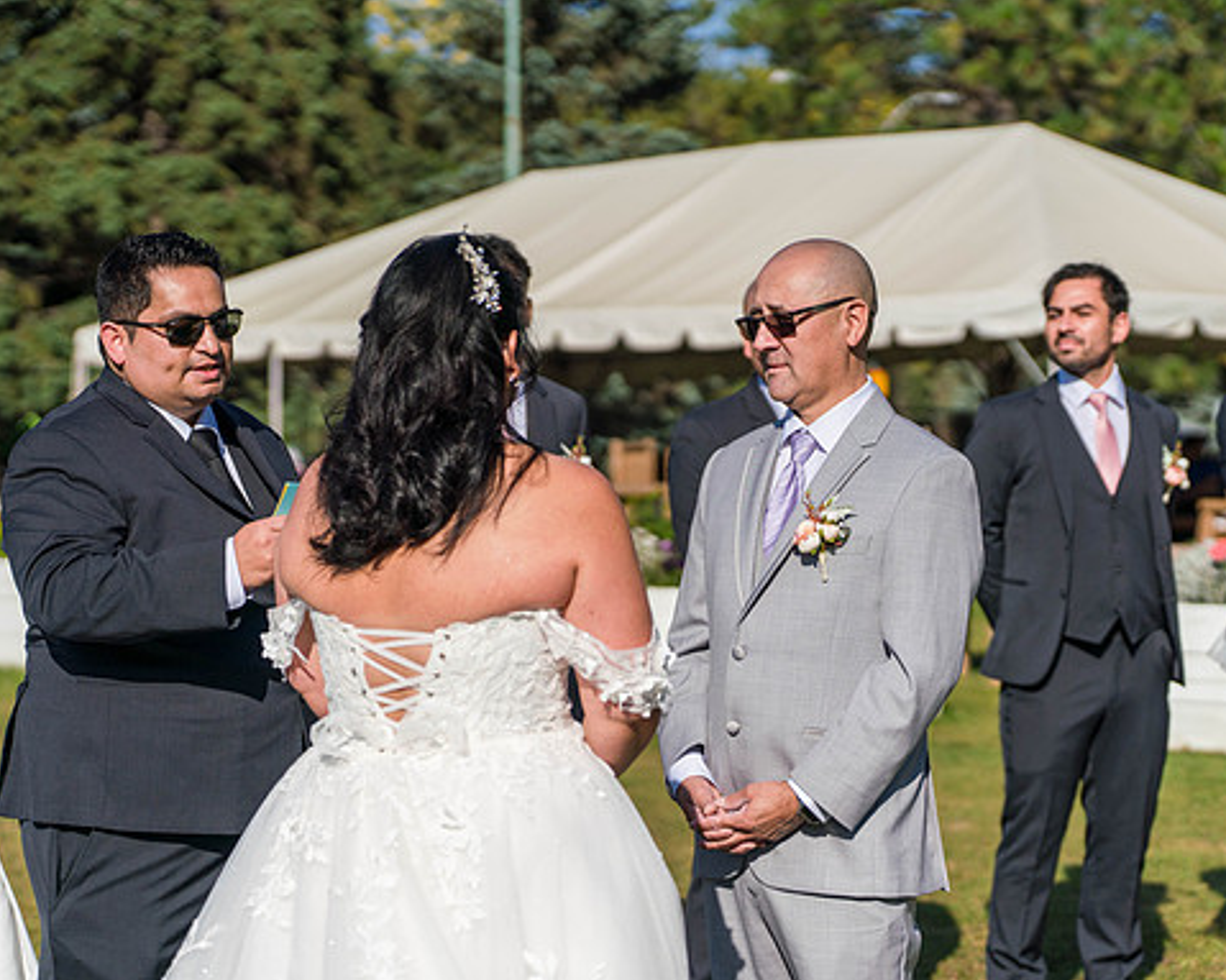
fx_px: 3628
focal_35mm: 100
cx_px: 614
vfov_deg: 15.4
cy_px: 493
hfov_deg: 19.2
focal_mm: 88
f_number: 3.2
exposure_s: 1/8000
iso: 250
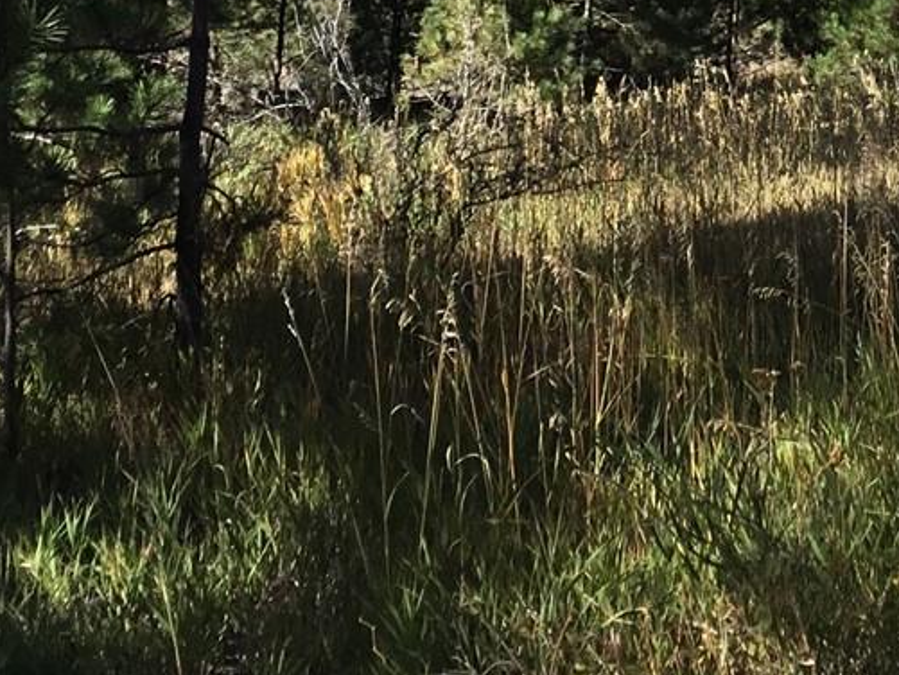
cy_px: -273
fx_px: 2572
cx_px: 825
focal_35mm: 99
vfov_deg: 14.2
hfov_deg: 19.4
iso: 25
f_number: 2.4
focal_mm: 3.3
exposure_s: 1/769
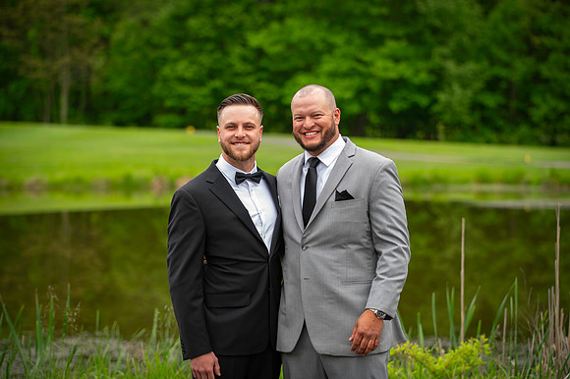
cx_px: 285
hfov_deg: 20.0
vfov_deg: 13.4
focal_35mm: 102
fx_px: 1614
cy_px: 190
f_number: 2.8
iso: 64
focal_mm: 102
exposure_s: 1/250
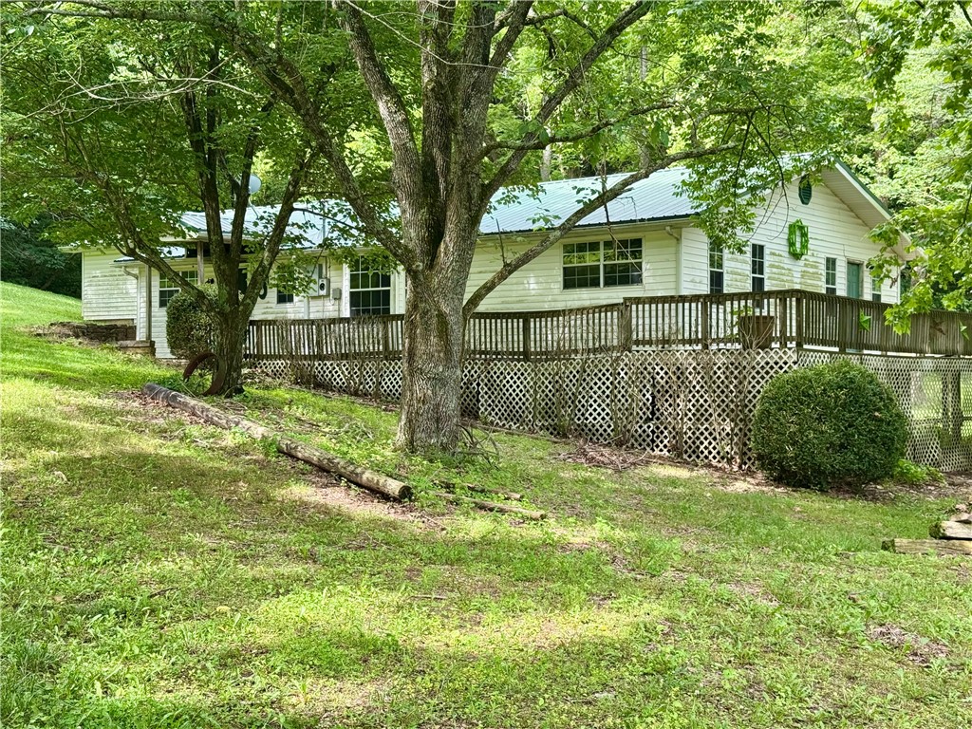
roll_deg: -0.9
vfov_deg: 30.3
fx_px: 1348
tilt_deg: +0.2
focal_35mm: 48
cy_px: 364
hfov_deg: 39.7
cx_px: 486
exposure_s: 1/394
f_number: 1.78
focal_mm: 6.76
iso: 64
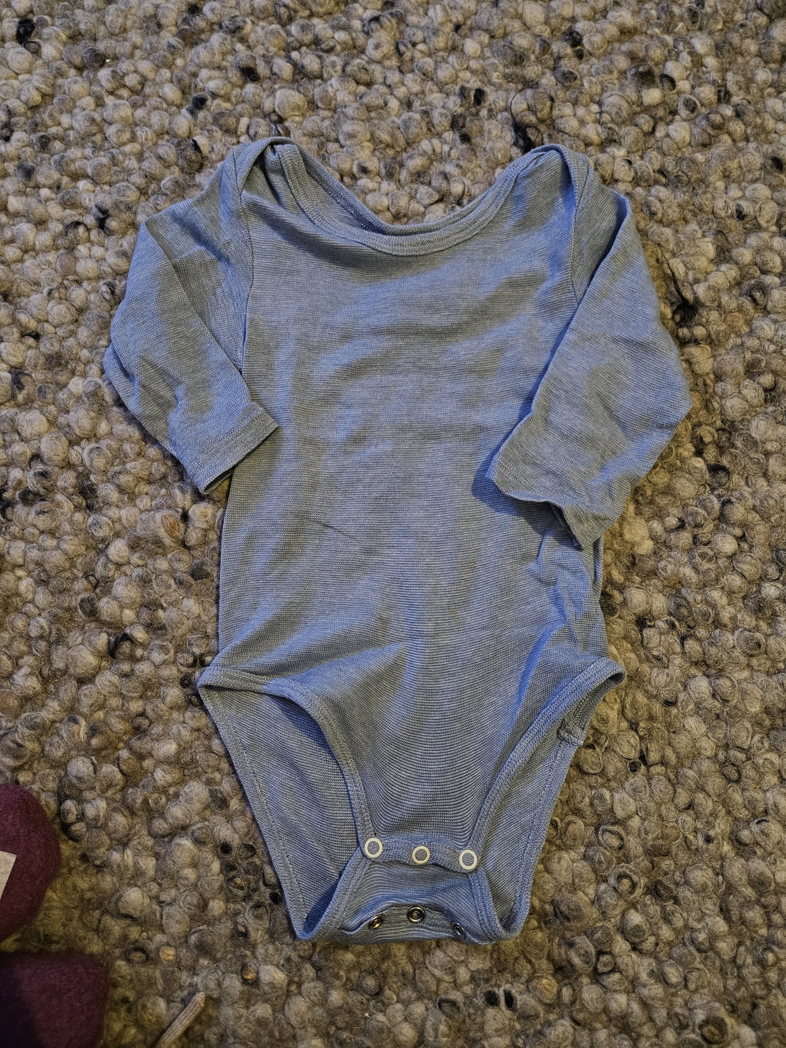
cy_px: 524
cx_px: 393
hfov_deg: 58.9
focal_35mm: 23
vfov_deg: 73.9
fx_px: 696
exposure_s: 1/25
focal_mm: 5.4
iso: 800
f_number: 1.8
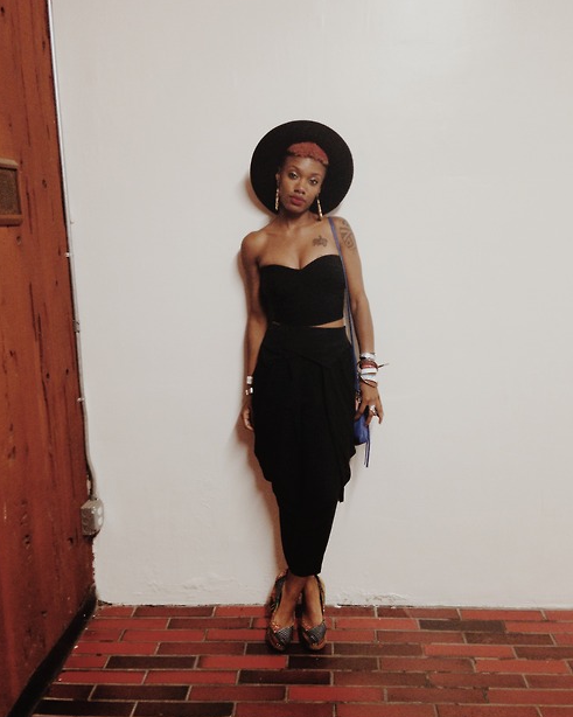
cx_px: 287
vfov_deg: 51.5
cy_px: 346
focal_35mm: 35
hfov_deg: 42.2
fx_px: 742
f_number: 2.4
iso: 160
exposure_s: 1/20
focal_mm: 4.12
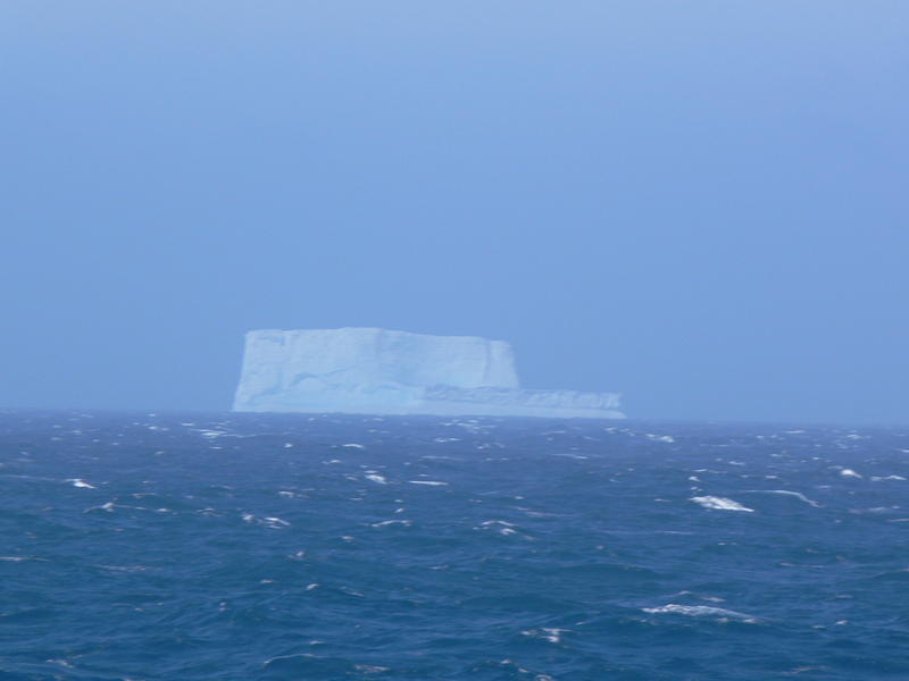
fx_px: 14049
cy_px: 340
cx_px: 454
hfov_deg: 3.7
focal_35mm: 535
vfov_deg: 2.8
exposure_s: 1/400
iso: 80
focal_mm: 88.8
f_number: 5.6
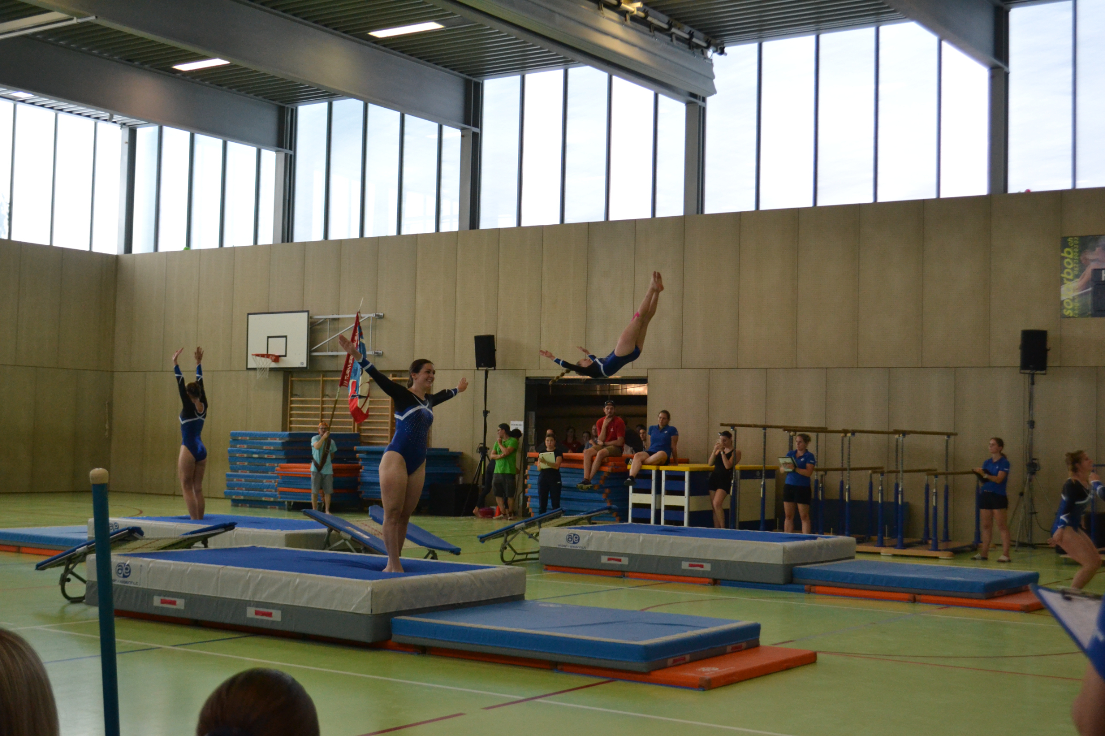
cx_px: 552
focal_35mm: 48
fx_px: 1473
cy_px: 368
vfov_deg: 28.1
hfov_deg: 41.1
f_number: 4.8
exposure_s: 1/500
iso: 1600
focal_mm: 32
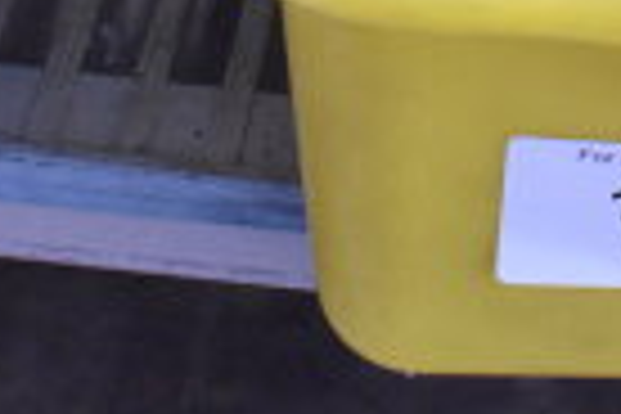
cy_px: -434
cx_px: 724
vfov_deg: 9.2
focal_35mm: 139
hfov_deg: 14.3
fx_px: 2401
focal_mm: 21
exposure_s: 1/30
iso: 4500
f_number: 3.8
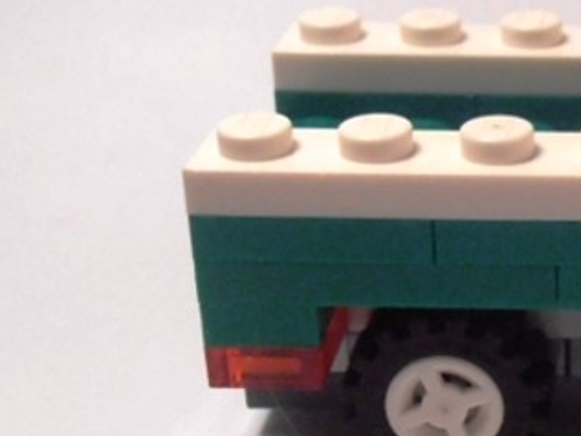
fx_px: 1763
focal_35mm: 105
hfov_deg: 17.9
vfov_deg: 14.1
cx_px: 673
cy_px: 230
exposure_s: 1/320
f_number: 3.9
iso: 320
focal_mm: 6.61
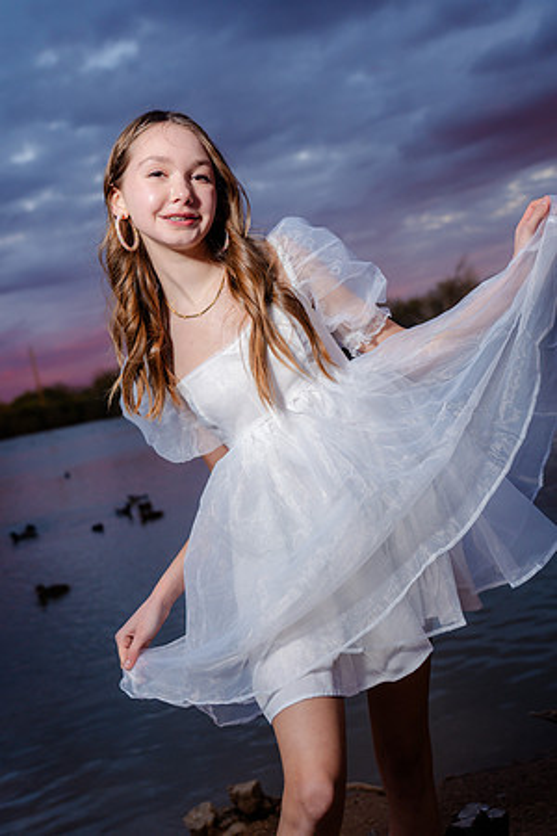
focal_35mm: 41
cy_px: 418
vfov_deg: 47.4
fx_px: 951
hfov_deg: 32.6
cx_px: 278
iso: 250
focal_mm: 41
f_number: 4
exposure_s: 1/100
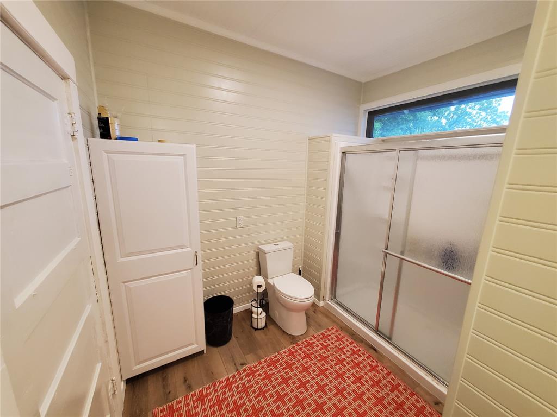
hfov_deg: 106.2
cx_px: 278
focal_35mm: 13
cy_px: 208
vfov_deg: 89.9
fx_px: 209
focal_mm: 1.8
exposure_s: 1/60
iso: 320
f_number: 2.2
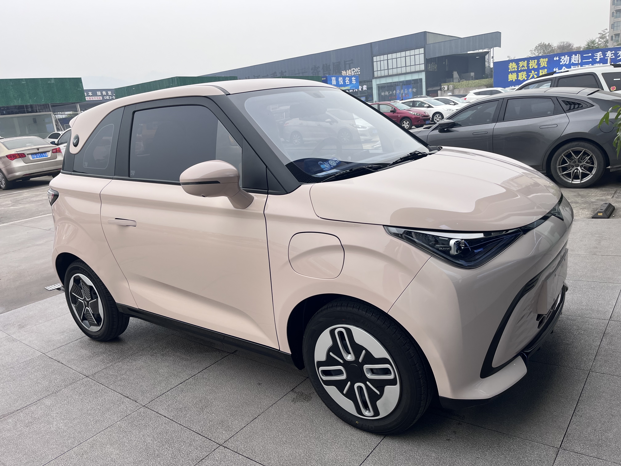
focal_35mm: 26
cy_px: 233
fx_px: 466
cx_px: 310
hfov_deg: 67.3
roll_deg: +5.6
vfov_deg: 53.1
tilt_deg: -15.8
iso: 50
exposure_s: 1/450
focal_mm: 5.1
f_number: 1.6
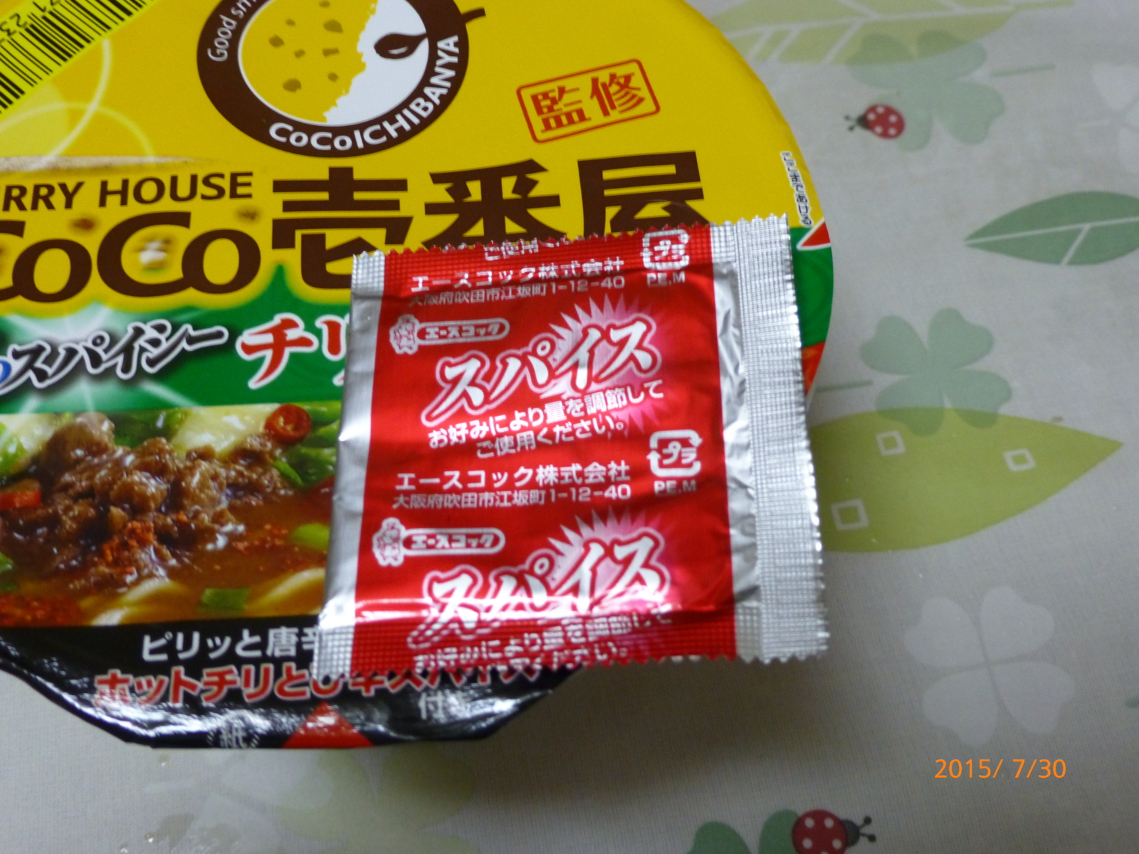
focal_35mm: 39
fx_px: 1283
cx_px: 570
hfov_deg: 47.9
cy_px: 427
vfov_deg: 36.8
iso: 400
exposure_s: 1/15
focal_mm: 6.9
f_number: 3.9
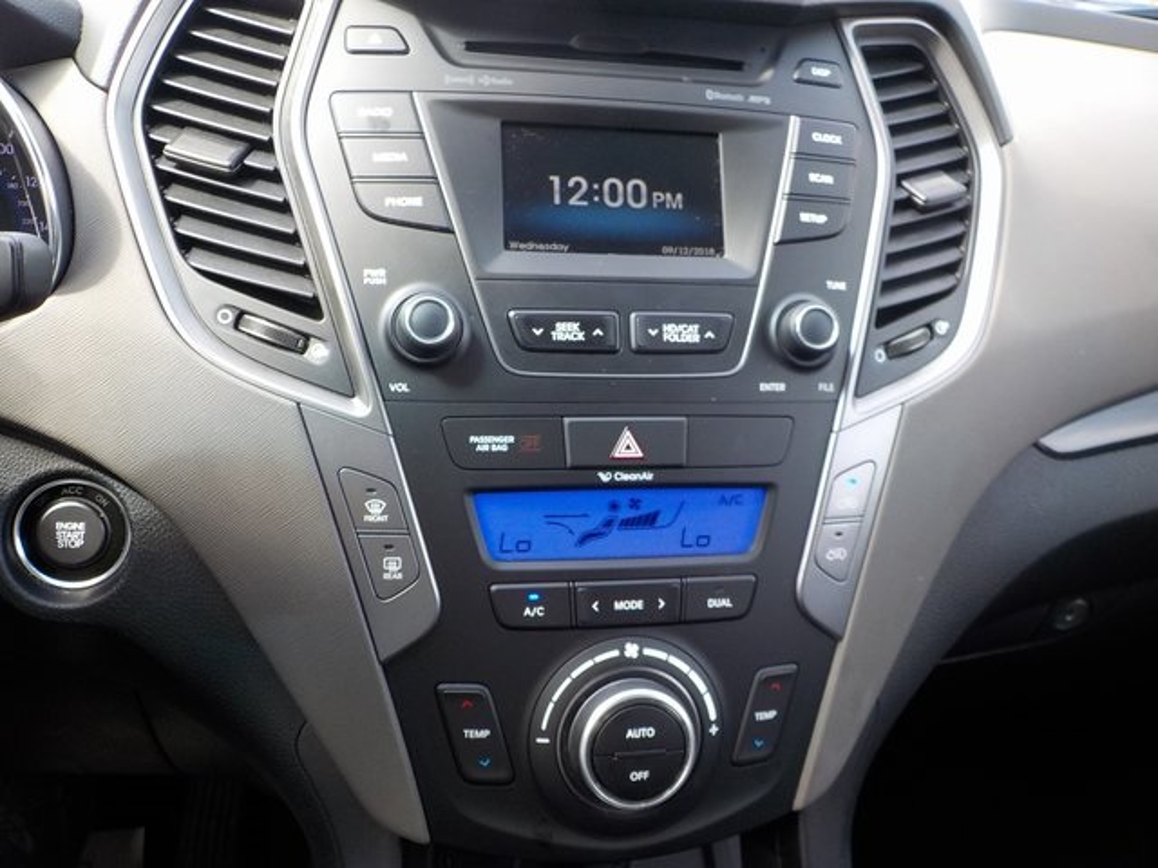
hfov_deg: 60.0
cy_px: 434
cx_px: 579
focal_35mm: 30
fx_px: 1004
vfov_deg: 46.8
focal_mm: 4.1
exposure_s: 1/80
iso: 125
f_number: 3.3
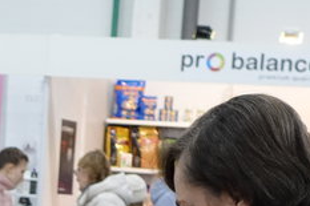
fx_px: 1626
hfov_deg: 10.8
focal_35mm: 189
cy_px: 341
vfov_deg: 7.1
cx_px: -1
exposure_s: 1/125
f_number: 2.8
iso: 1000
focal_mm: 20.19
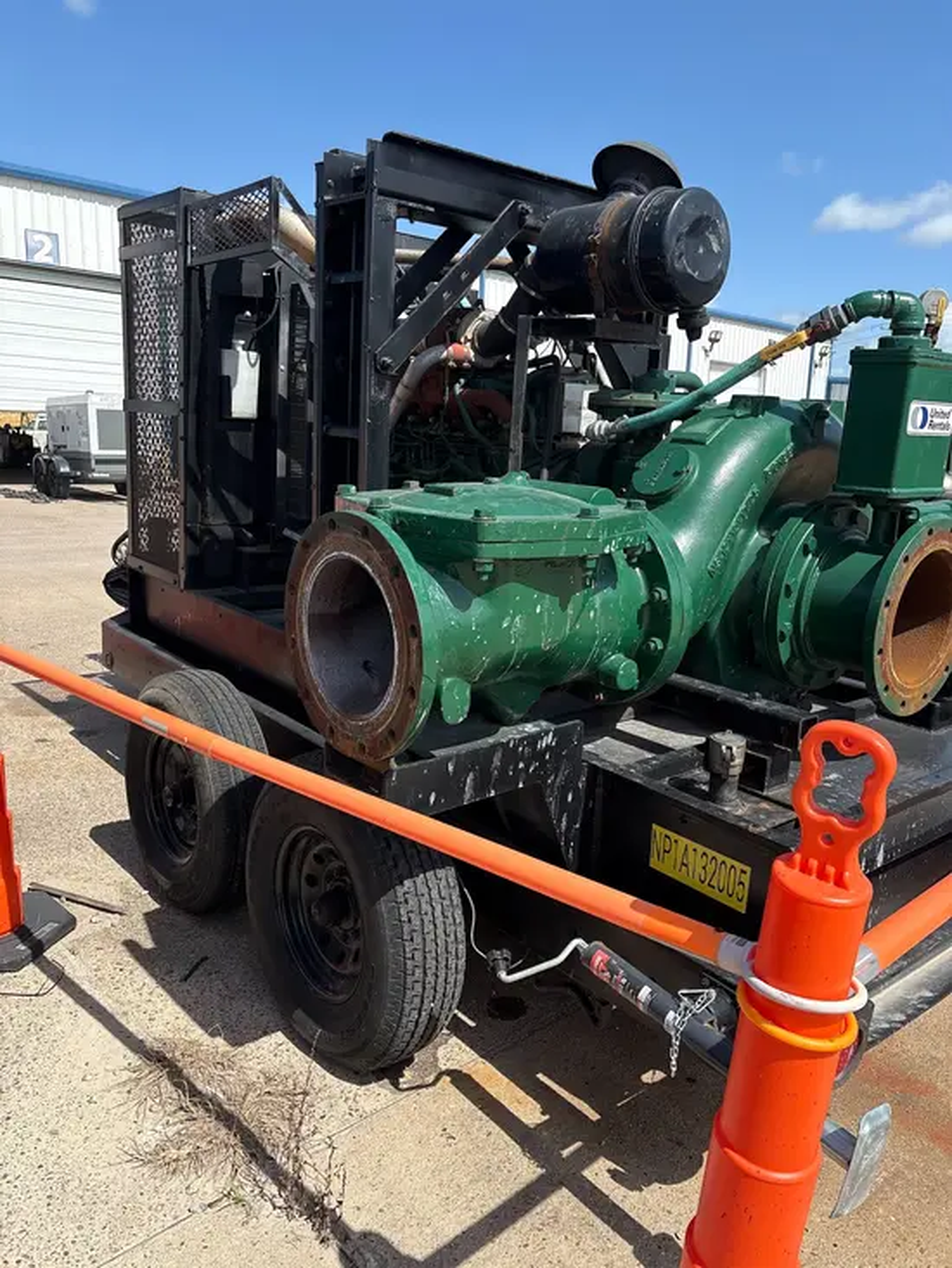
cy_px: 634
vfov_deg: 67.3
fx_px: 953
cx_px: 476
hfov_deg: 53.1
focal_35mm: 26
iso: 50
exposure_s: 1/2747
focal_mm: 5.96
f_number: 1.6
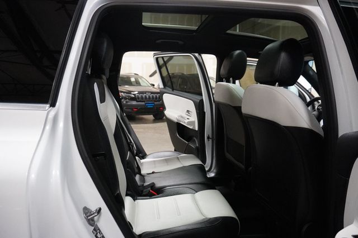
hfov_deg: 67.4
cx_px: 179
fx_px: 268
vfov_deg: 47.9
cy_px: 119
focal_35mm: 27
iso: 6400
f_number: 3.5
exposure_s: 1/160
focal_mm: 18
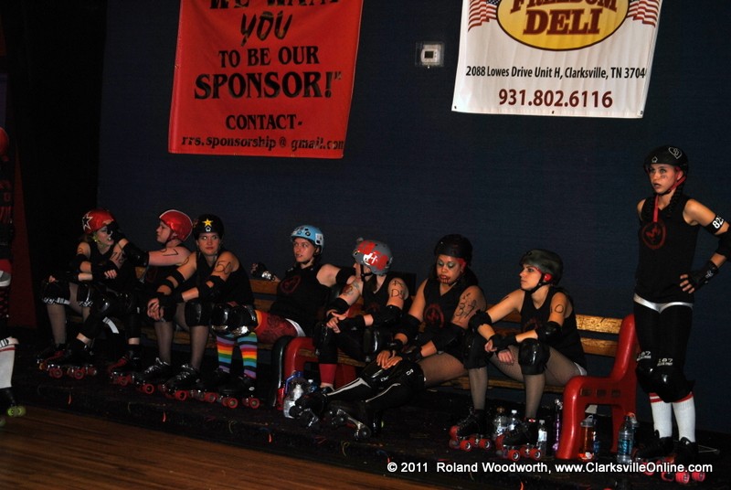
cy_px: 245
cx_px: 366
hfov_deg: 22.6
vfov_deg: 15.2
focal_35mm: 90
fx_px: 1830
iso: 200
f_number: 4
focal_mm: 60
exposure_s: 1/60
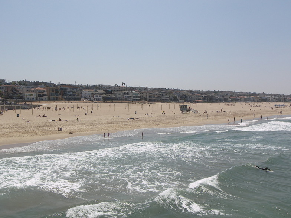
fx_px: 319
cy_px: 109
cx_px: 146
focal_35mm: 38
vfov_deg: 37.7
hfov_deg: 49.0
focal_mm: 7.9
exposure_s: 1/1000
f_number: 4.5
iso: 50
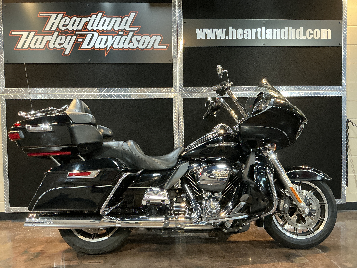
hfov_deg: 63.4
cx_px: 178
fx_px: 289
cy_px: 134
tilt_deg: -3.2
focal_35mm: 28
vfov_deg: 49.7
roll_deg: +1.1
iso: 250
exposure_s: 1/60
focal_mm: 3
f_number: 1.8
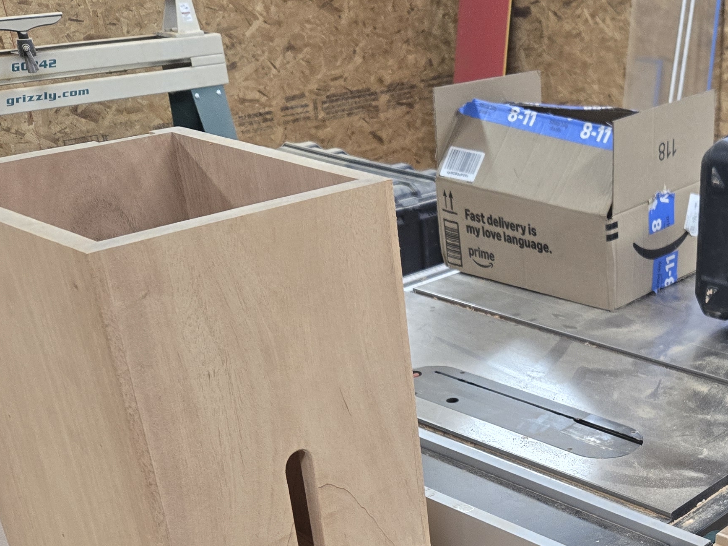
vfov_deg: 26.2
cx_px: 619
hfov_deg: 34.6
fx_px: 1115
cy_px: 533
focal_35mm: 53
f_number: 1.8
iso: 320
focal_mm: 5.4
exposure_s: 1/120
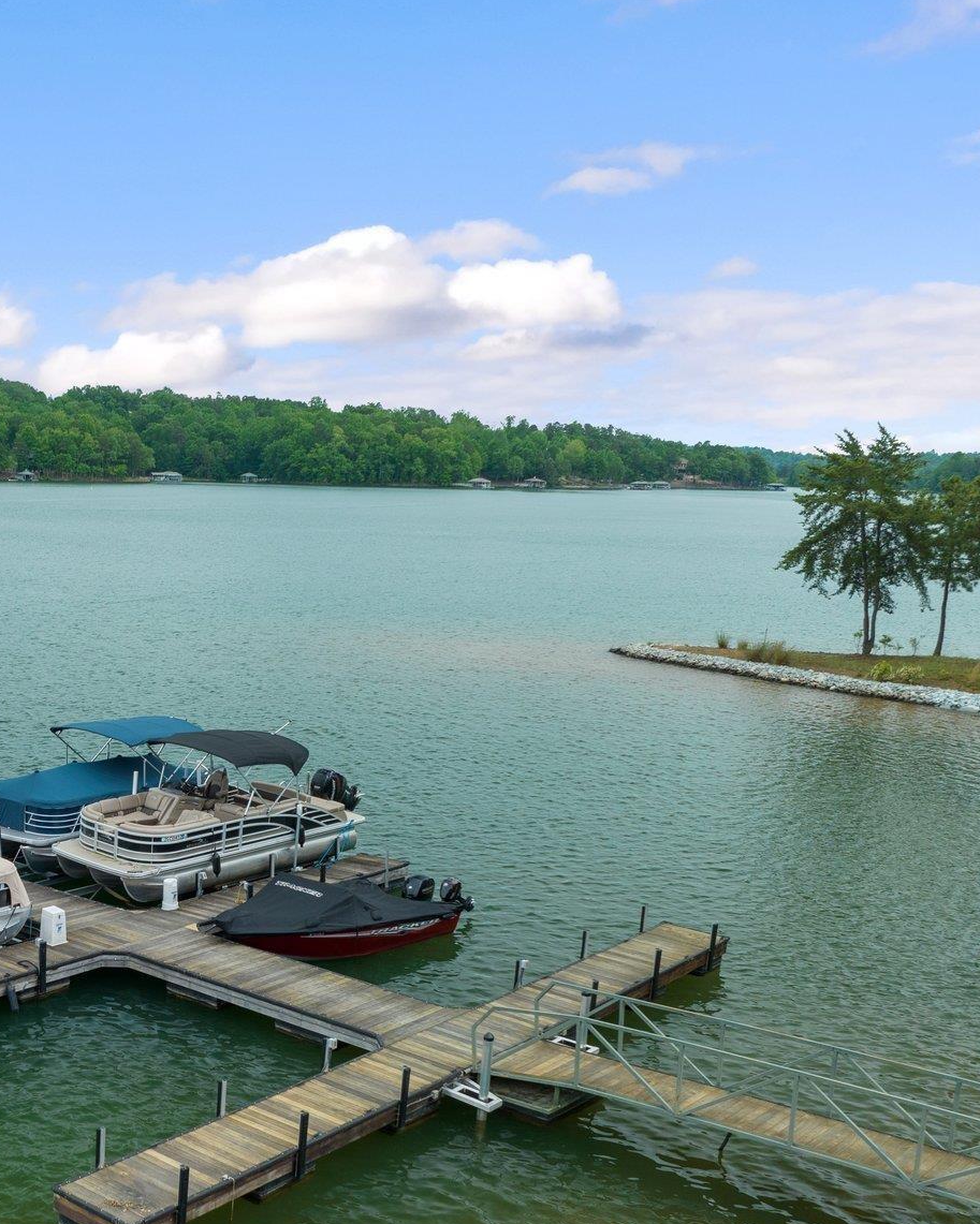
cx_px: 61
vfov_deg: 43.4
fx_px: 1523
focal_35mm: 42
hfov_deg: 33.4
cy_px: 781
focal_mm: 12.29
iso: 100
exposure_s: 1/100
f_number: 4.5
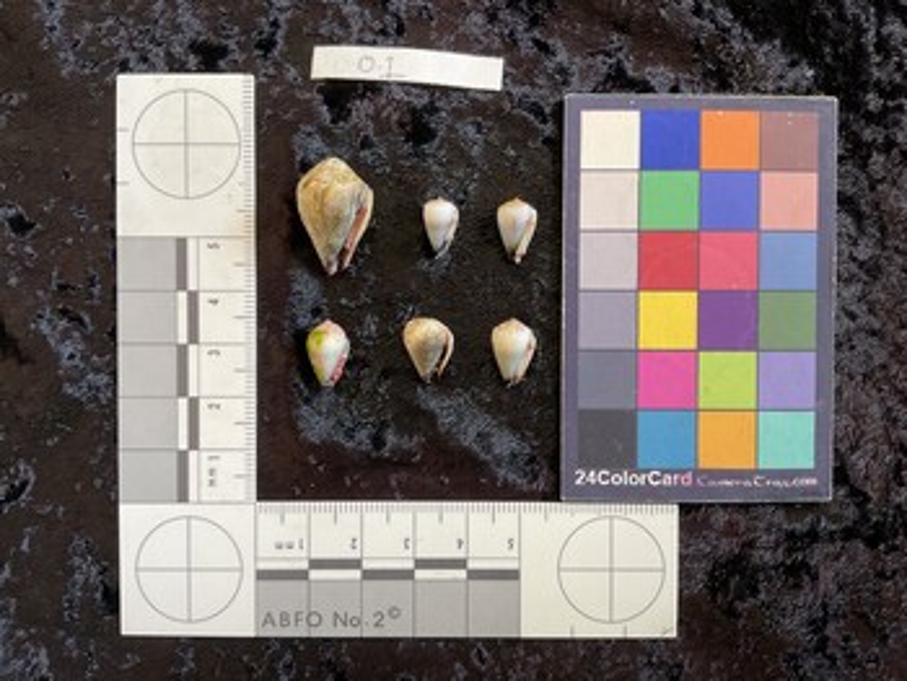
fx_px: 760
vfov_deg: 48.3
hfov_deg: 61.6
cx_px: 454
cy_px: 340
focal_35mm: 29
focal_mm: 3
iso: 40
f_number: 1.8
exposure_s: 1/60
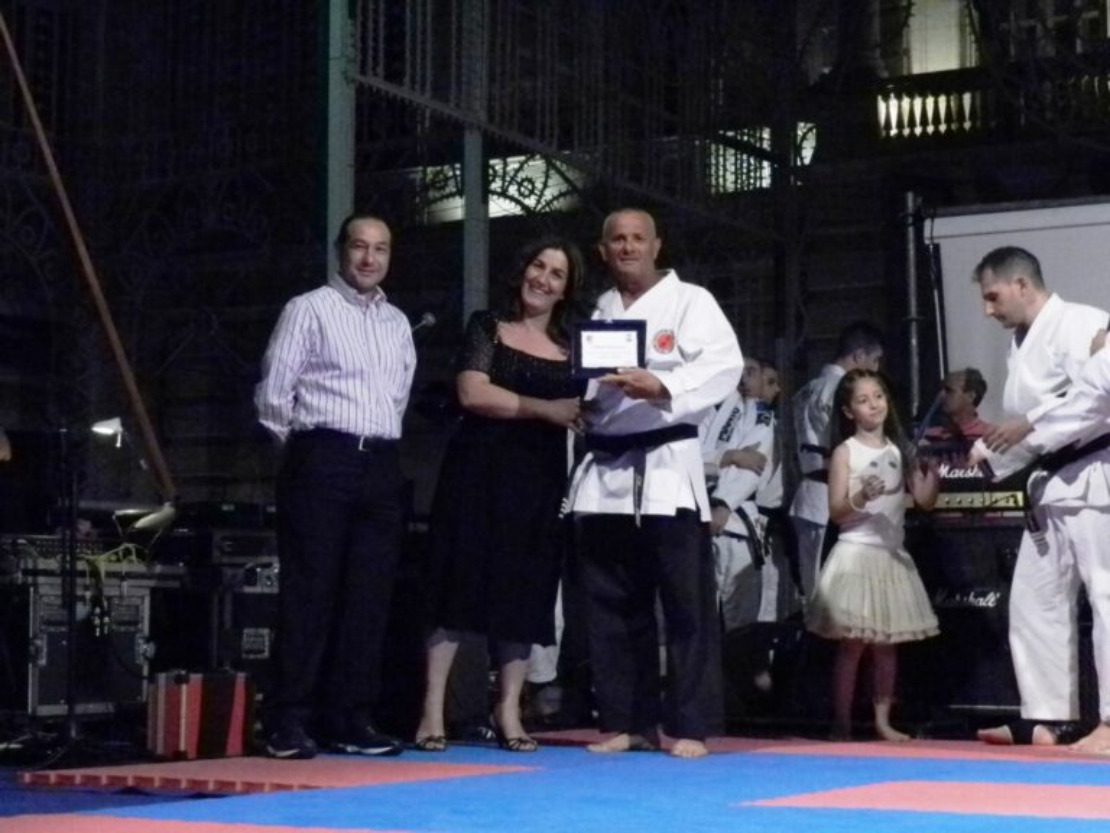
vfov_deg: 21.6
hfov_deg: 28.6
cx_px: 555
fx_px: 2180
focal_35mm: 68
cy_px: 416
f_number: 4.7
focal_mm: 12.1
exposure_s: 1/320
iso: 3200
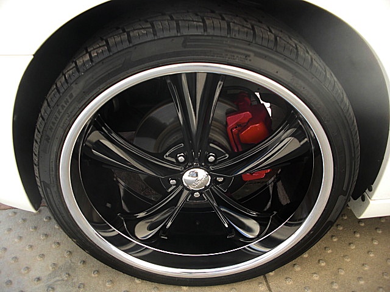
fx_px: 406
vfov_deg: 39.7
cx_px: 195
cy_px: 146
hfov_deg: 51.4
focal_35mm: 36
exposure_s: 1/125
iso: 50
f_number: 2.8
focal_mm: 6.3
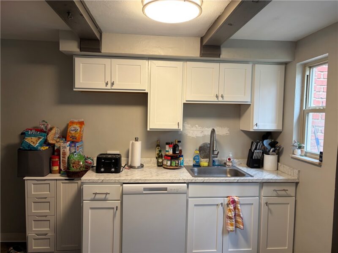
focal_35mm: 26
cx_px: 169
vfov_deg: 53.1
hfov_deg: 67.3
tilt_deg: -2.2
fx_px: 254
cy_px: 126
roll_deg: -1.0
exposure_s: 1/60
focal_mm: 5.96
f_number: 1.6
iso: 80
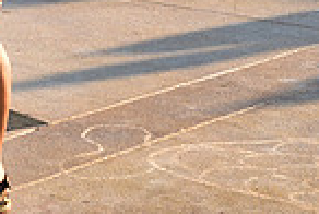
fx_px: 2184
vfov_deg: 5.5
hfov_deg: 8.3
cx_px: -46
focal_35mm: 246
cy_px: -202
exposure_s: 1/160
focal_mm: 62
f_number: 6.3
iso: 200
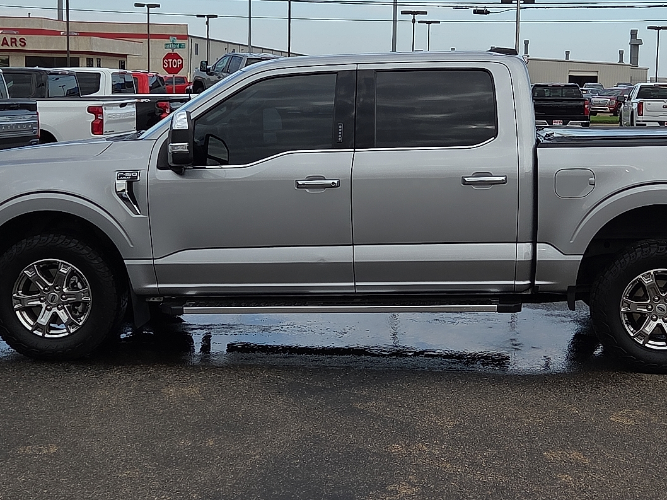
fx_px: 1137
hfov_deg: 32.6
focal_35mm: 59
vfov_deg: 24.7
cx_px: 407
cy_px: 190
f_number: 1.8
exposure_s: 1/2500
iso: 76
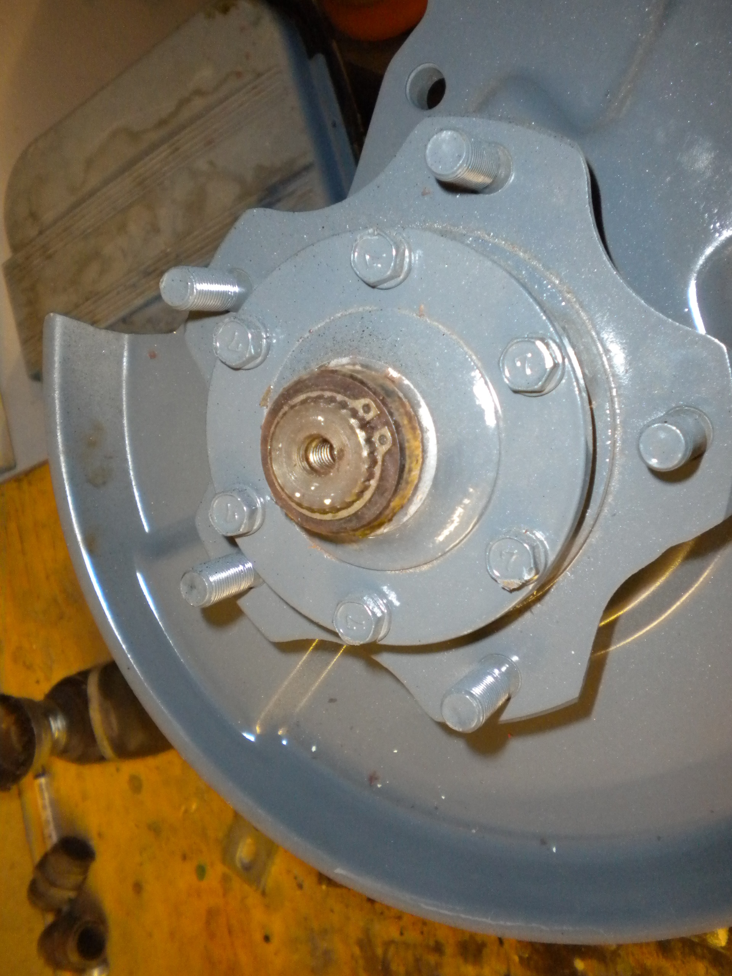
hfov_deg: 40.7
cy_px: 488
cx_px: 366
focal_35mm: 35
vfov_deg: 52.6
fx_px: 987
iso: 400
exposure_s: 1/30
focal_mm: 6.3
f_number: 3.1
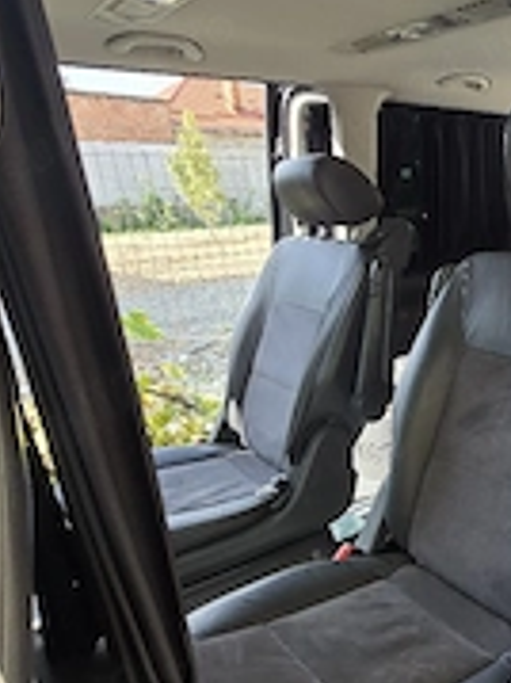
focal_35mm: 29
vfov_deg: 60.5
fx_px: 571
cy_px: 446
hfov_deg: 43.0
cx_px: 484
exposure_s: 1/101
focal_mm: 1.7
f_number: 2.2
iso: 32
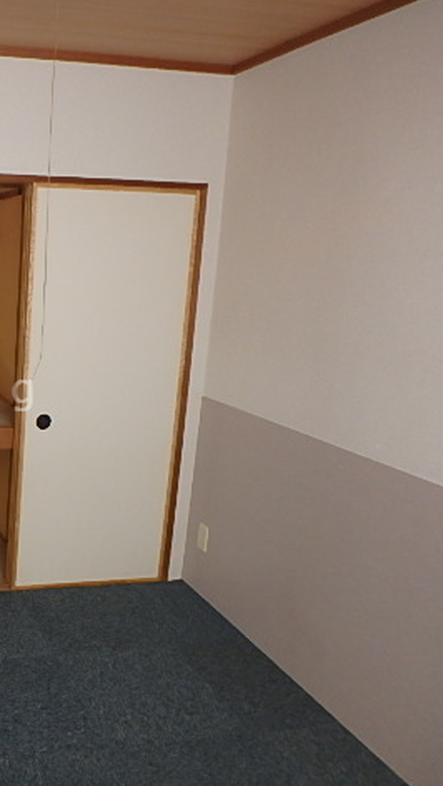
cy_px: 391
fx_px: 646
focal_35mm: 31
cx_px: -72
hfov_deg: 32.2
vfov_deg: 62.6
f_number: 3.5
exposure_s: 1/30
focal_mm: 3.7
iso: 200
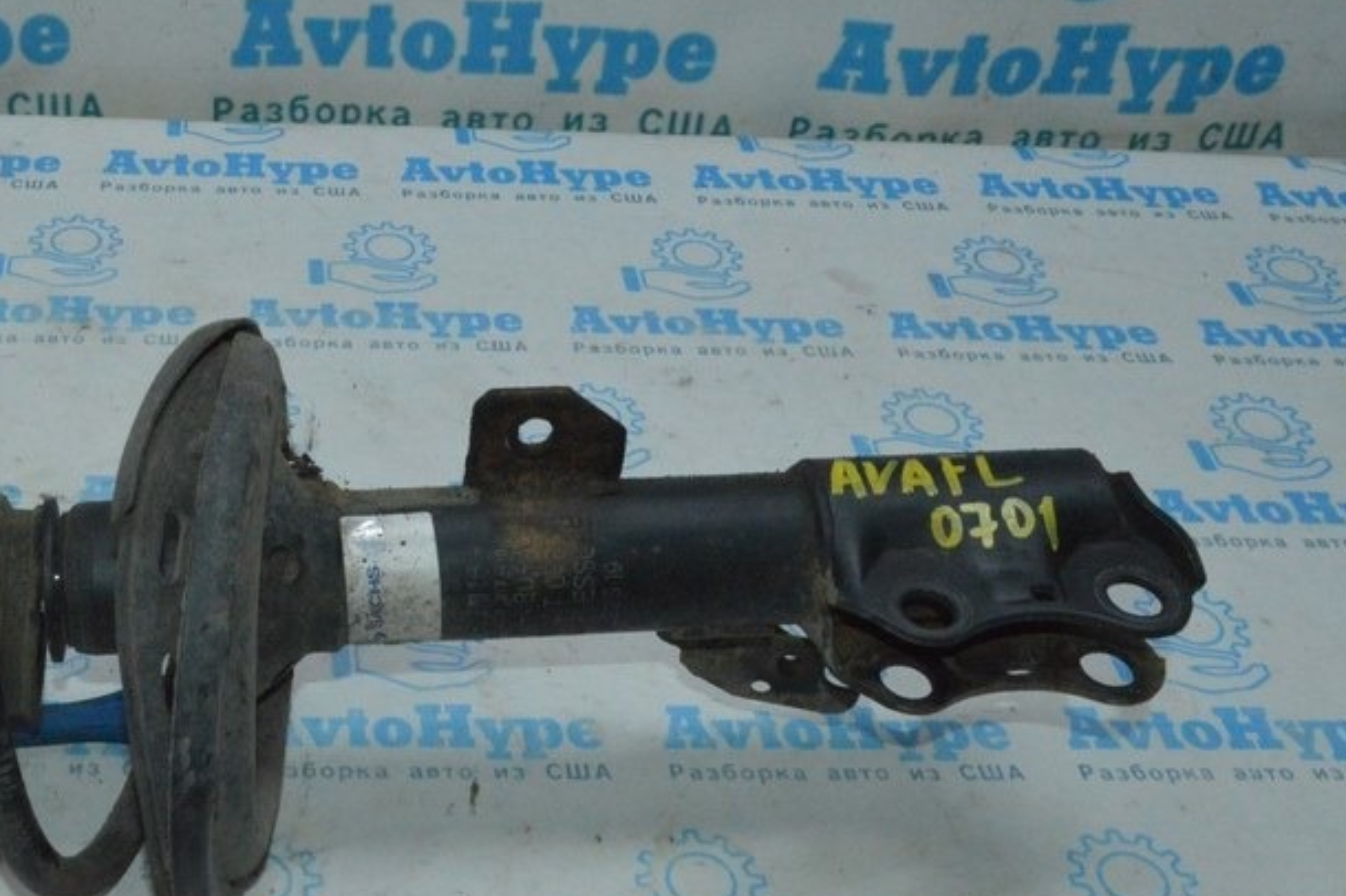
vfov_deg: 25.6
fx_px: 1974
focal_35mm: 53
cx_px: 227
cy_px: 442
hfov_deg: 36.1
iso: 5000
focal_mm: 21
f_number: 16
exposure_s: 1/200
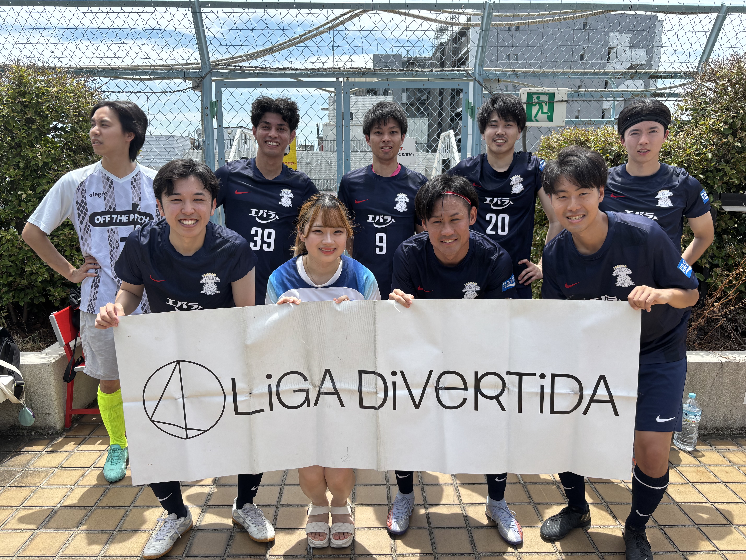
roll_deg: -0.1
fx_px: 560
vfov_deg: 53.1
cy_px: 280
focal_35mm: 26
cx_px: 373
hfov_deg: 67.3
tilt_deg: -12.1
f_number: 1.6
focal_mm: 5.96
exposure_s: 1/1522
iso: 50
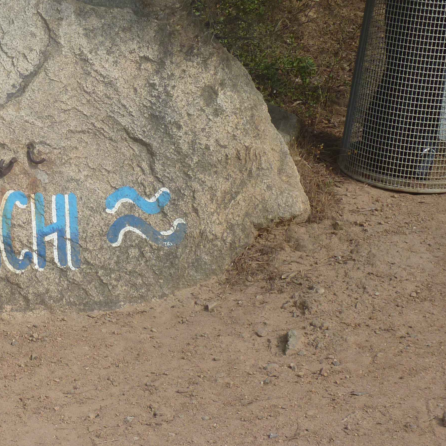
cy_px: 177
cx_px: -5
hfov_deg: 19.4
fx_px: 1268
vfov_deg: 19.9
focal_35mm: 87
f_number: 5
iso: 80
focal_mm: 7.9
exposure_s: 1/500
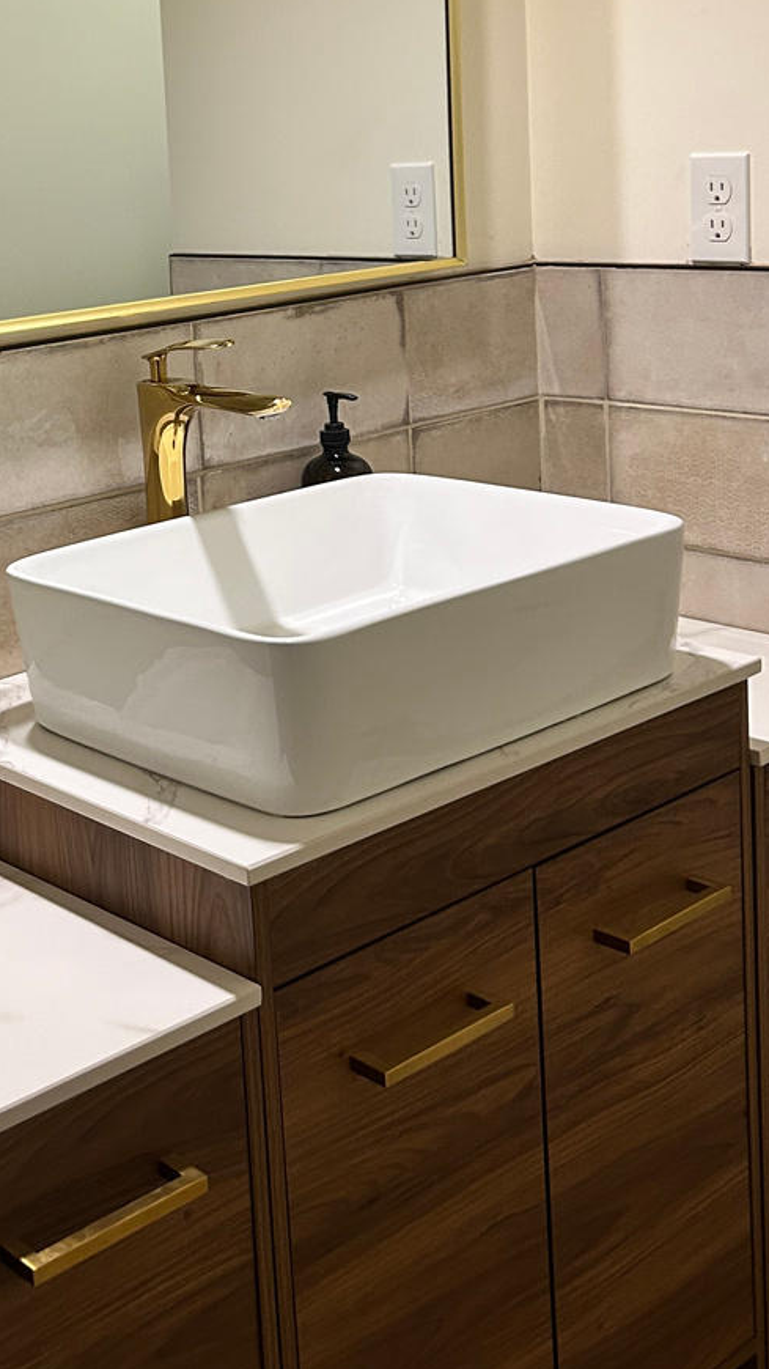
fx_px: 1814
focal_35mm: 50
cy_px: 395
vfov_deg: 40.5
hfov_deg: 23.5
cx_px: 135
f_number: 1.5
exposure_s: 1/60
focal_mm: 5.7
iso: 200
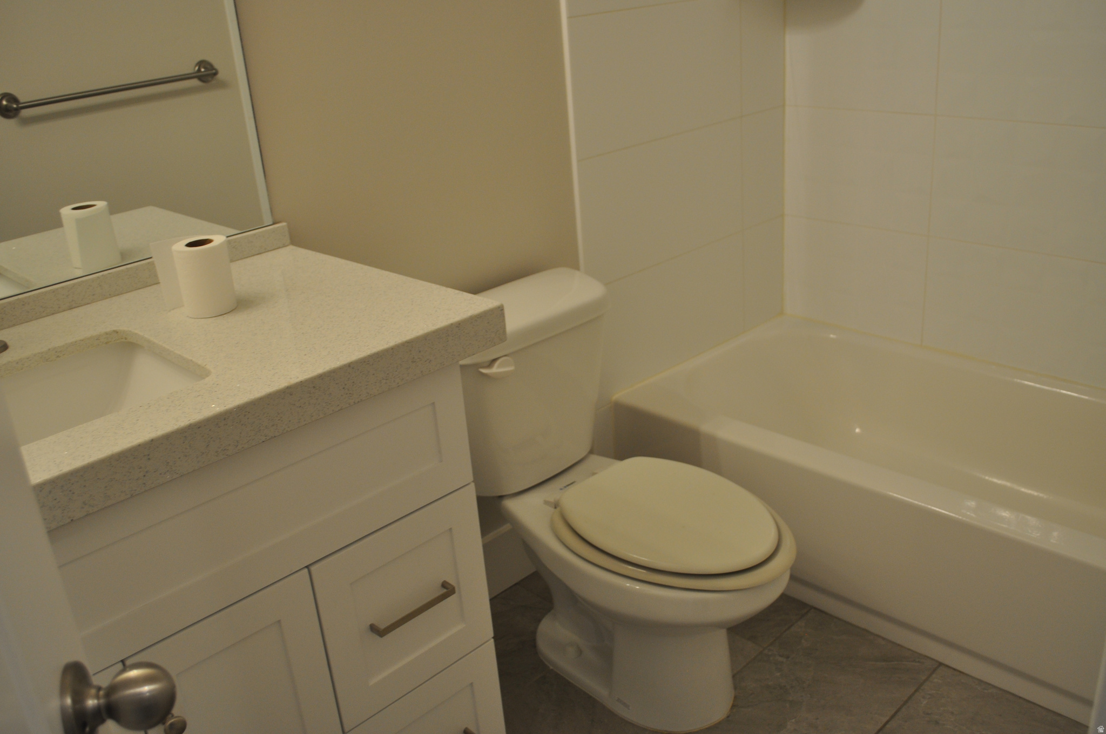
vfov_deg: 39.9
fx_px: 1013
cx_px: 553
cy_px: 367
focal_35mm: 33
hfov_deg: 57.3
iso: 400
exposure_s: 1/60
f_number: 4
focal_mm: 22
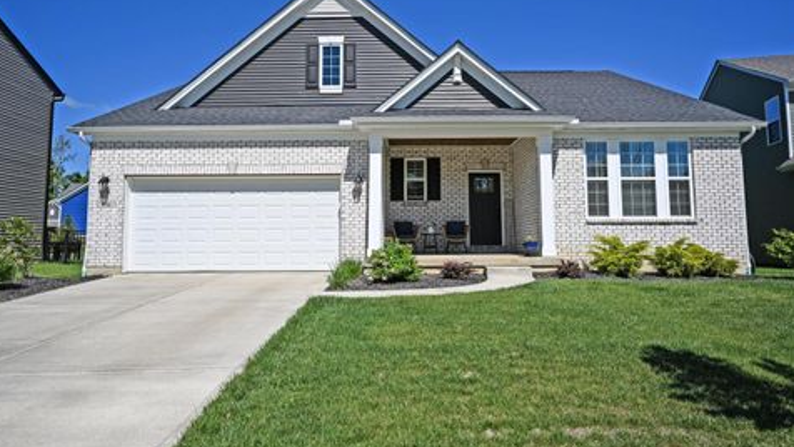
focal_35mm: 23
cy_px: 199
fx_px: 475
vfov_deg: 50.3
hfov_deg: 79.8
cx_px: 405
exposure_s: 1/500
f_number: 8
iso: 100
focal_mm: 20.5
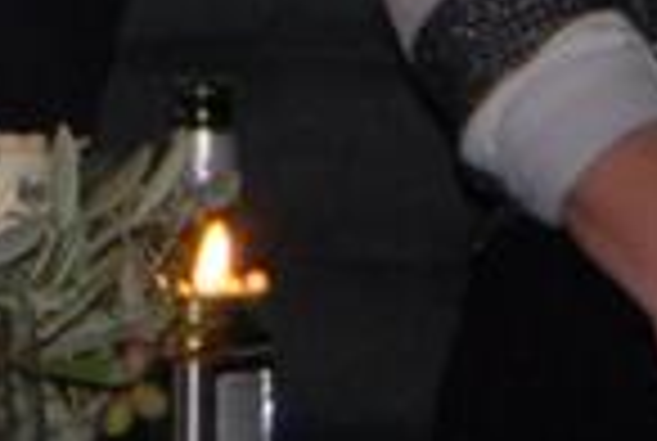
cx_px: -702
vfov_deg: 2.1
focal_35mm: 646
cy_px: -45
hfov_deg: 3.2
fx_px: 11812
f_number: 5.6
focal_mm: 55
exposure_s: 1/30
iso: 400
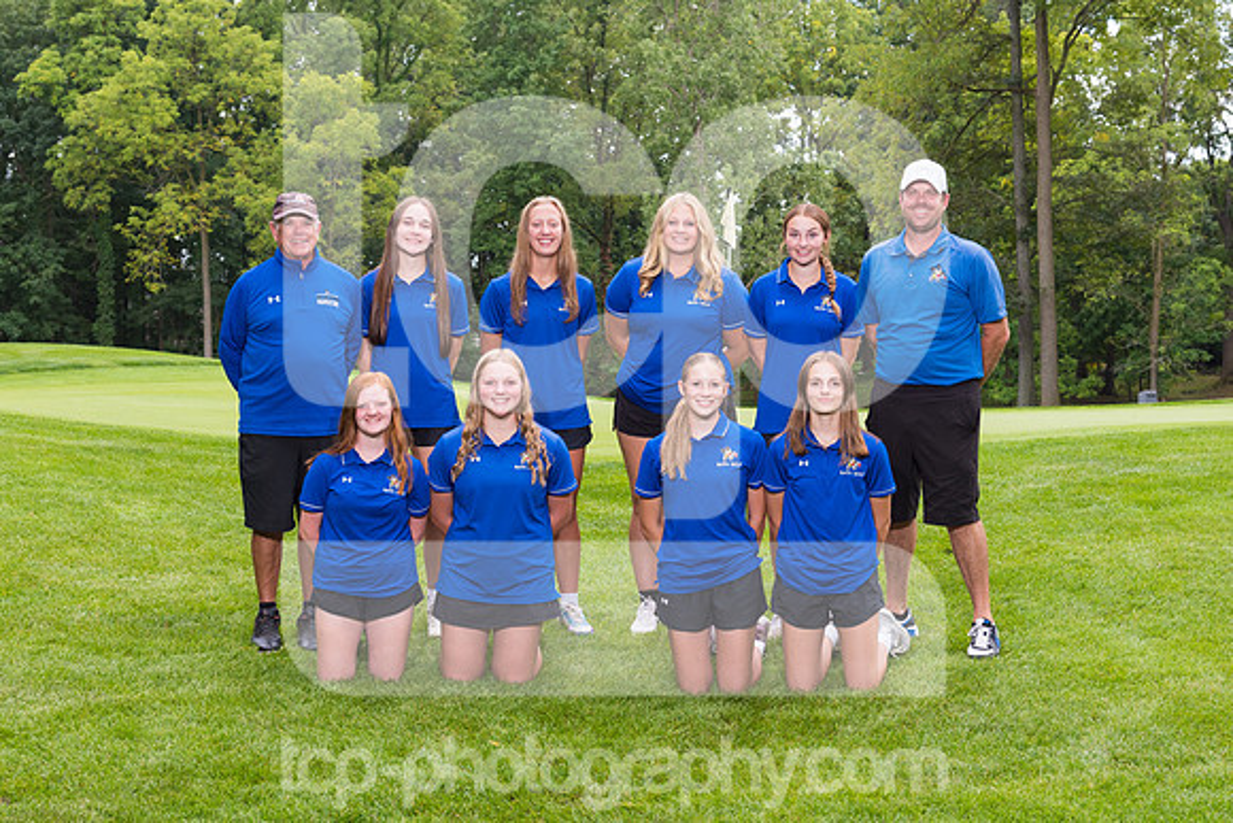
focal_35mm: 58
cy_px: 398
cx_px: 626
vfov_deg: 23.6
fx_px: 1971
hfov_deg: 34.7
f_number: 7.1
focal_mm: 52
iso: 400
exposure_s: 1/250
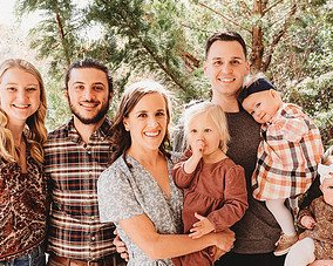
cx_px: 202
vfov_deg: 32.7
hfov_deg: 40.1
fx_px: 453
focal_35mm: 46
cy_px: 129
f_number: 4.5
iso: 400
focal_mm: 24
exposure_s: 1/200
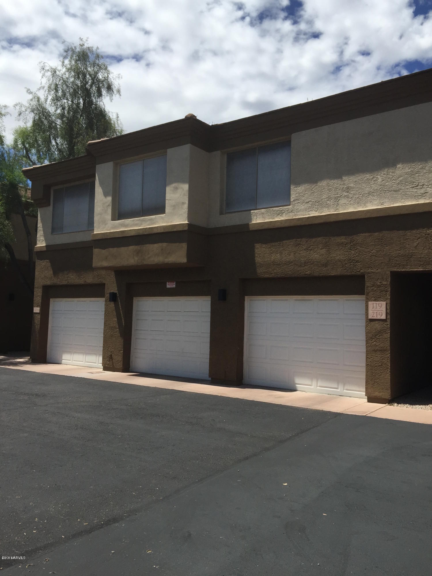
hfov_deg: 48.2
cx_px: 216
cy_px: 288
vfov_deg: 61.7
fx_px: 483
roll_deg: -2.2
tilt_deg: +4.1
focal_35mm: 29
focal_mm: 4.15
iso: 32
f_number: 2.2
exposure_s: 1/3049
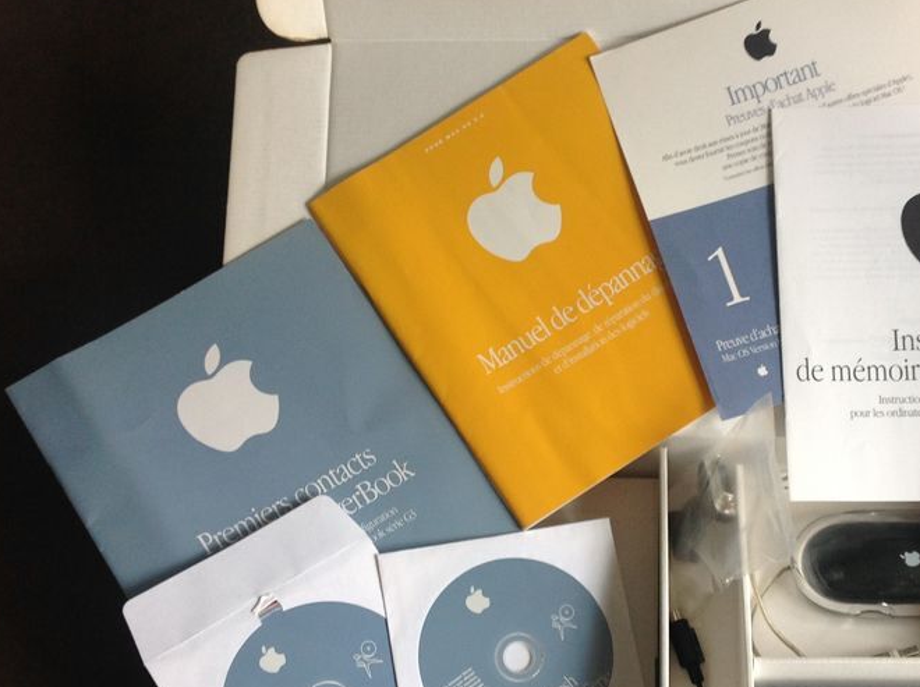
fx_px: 1407
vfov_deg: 27.4
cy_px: 415
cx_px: 567
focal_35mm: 53
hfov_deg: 36.0
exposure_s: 1/40
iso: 64
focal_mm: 4.28
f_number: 2.4
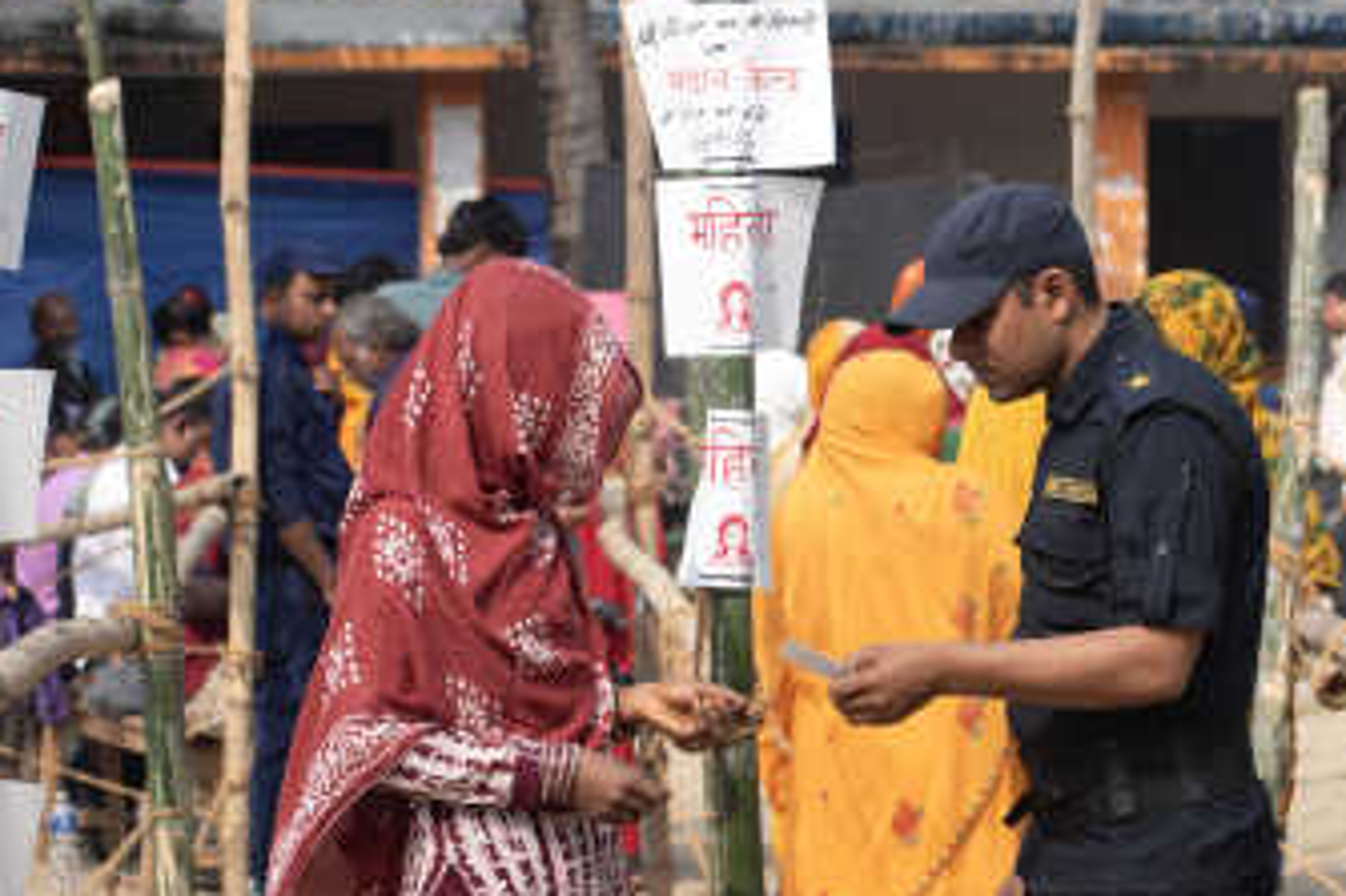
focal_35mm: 188
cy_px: 522
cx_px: 1037
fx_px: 7025
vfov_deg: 7.3
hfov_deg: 10.9
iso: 200
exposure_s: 1/500
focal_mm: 70
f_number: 4.5
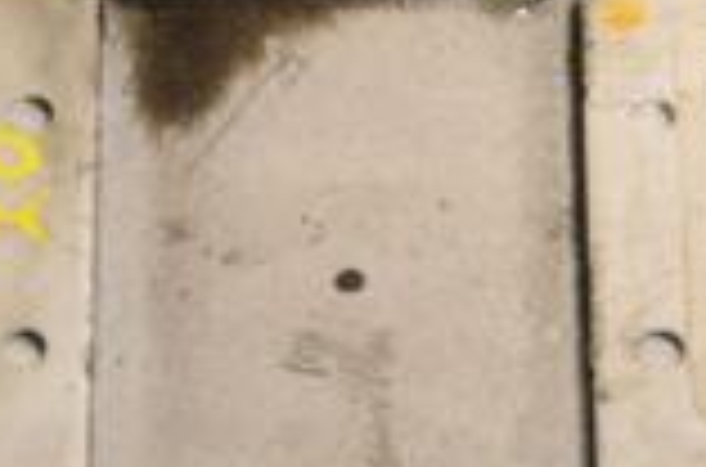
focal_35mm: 299
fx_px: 5852
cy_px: 193
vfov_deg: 4.6
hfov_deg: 6.9
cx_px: 391
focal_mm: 52
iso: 800
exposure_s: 1/200
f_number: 7.1
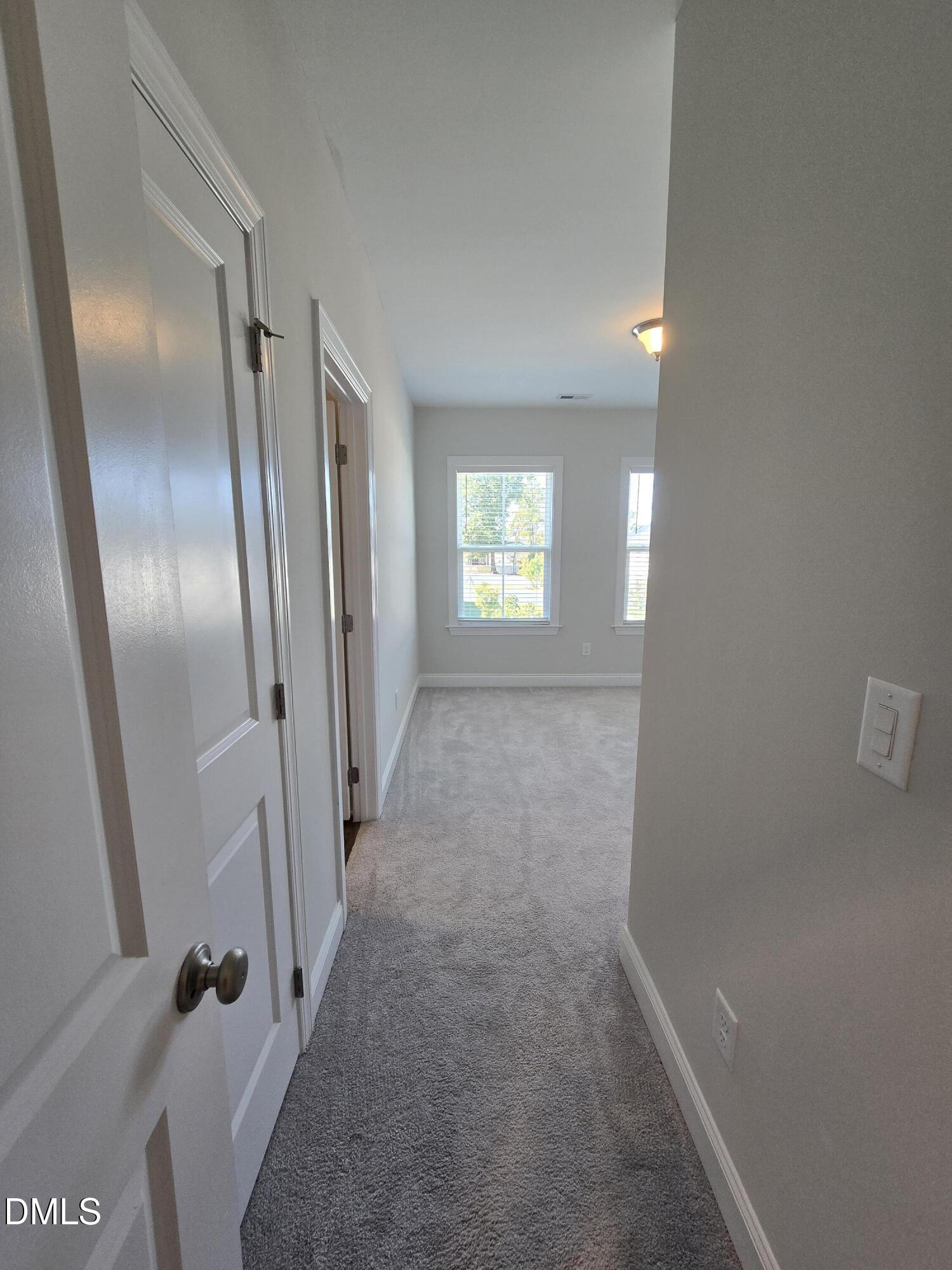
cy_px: 635
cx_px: 476
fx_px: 477
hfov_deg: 89.9
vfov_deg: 106.2
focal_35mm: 13
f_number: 2.2
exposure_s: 1/60
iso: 100
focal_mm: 2.2
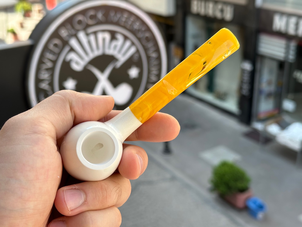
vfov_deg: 30.3
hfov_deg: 39.7
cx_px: 151
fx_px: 419
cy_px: 114
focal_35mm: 48
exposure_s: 1/444
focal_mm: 6.86
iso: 64
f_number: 1.78
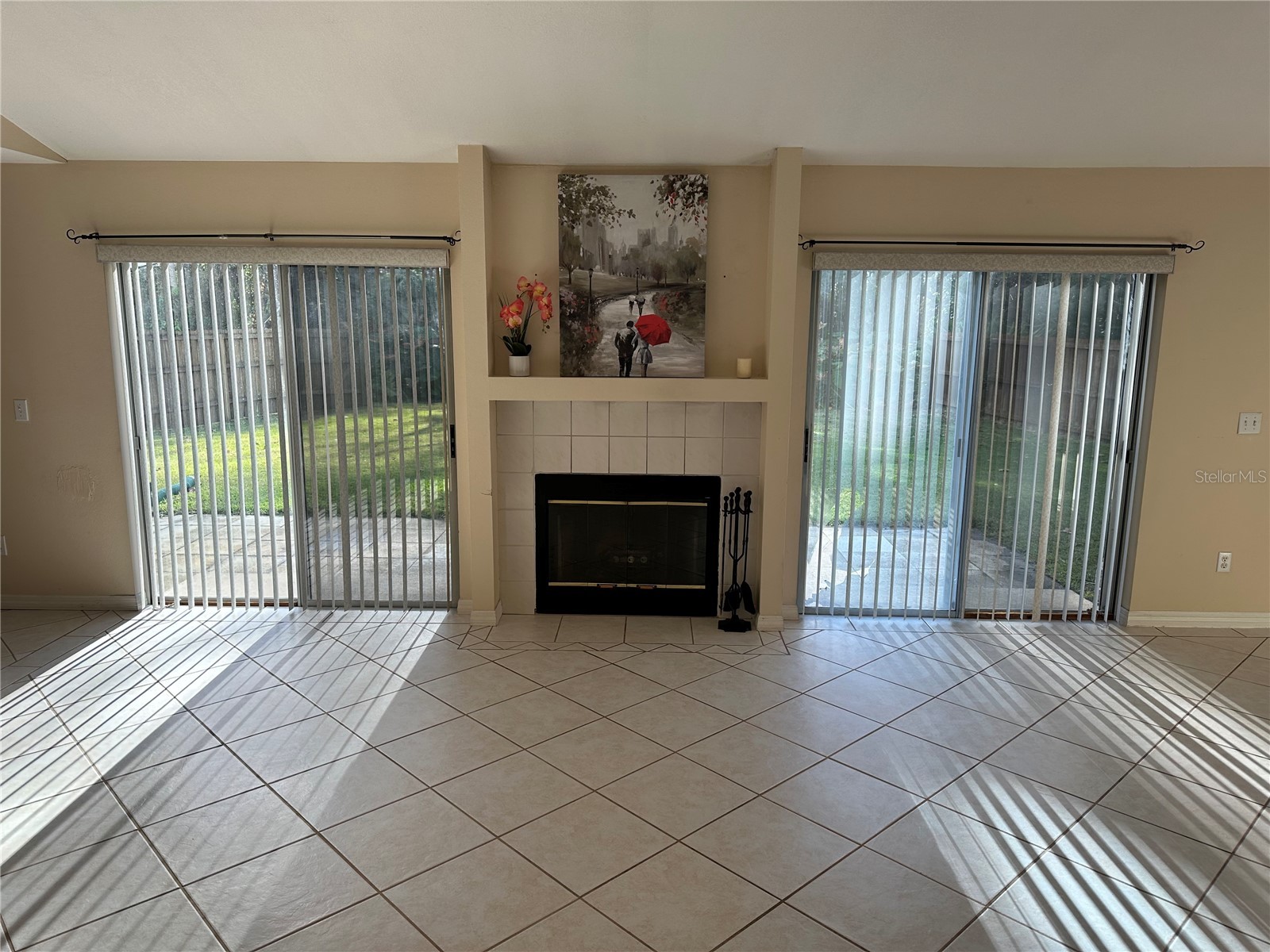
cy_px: 476
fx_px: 881
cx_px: 635
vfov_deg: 56.8
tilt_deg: -11.0
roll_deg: -0.2
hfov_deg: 71.6
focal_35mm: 24
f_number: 1.78
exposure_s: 1/460
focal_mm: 6.86
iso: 80
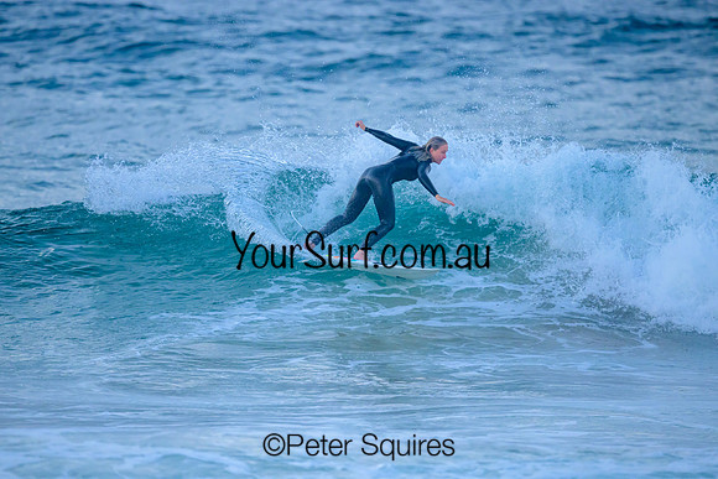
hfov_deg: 2.6
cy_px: 240
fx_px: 15959
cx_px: 359
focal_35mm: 800
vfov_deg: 1.7
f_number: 6.3
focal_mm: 800
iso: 2000
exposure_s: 1/2000
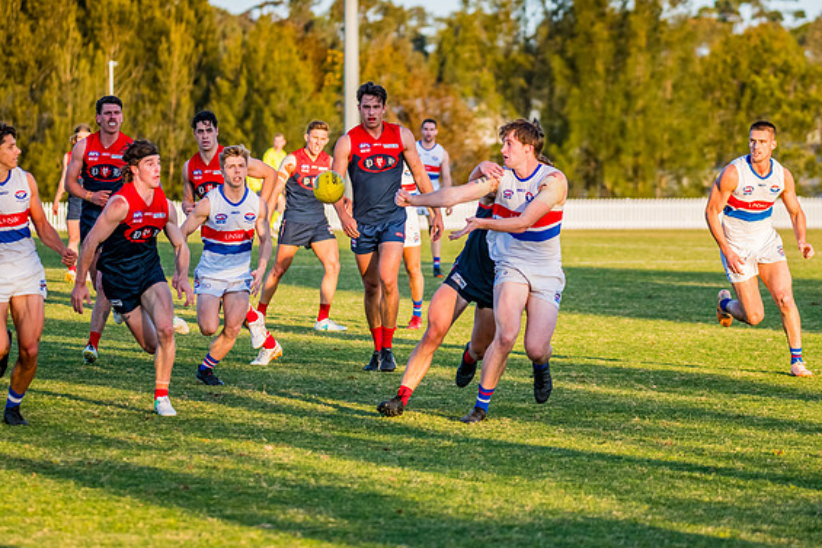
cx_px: 436
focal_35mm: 188
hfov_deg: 10.9
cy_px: 269
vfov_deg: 7.3
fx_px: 4294
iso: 800
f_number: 4.5
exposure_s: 1/1600
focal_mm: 170
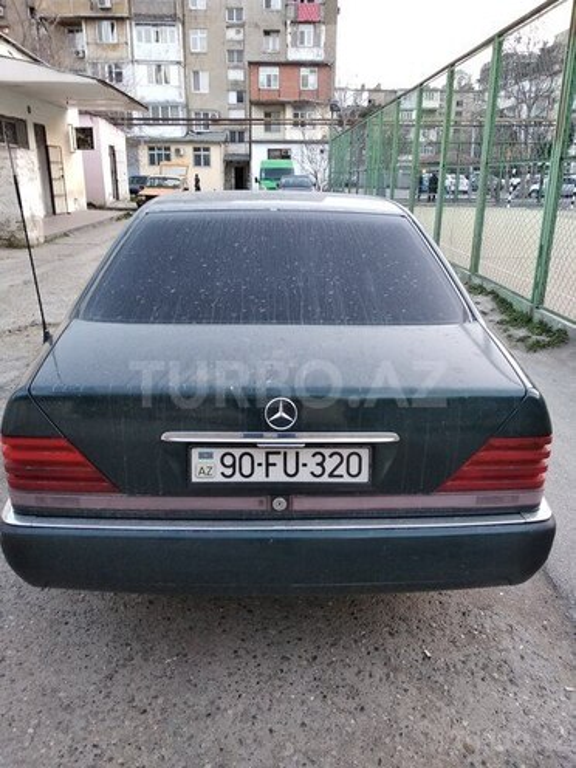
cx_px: 288
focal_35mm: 26
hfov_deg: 53.1
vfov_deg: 67.3
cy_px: 384
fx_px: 577
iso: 400
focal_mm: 3.81
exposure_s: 1/33
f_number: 2.2
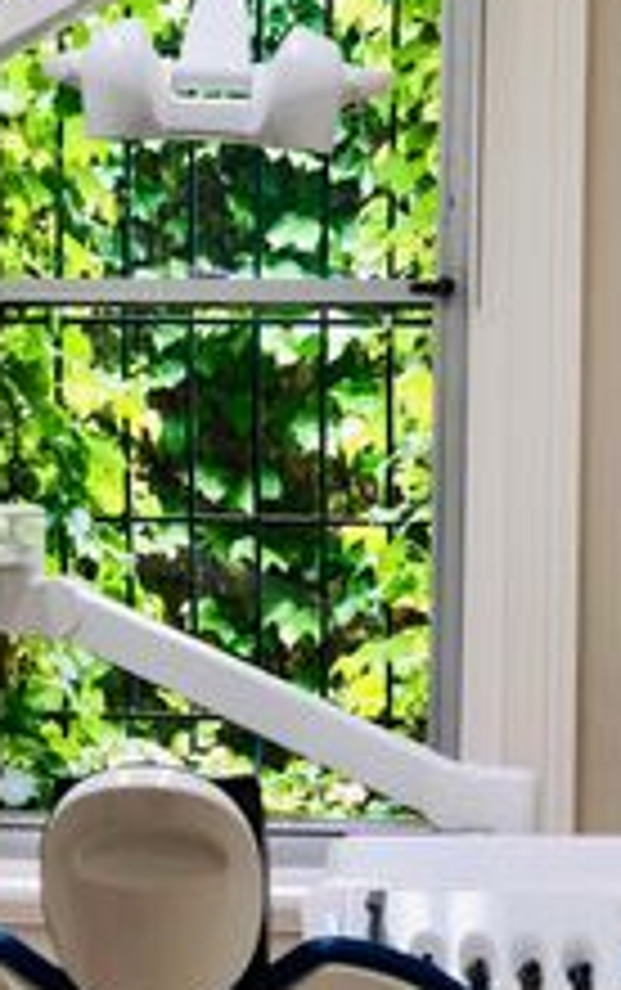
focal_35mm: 100
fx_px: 2701
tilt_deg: +1.2
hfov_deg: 13.1
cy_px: 536
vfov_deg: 20.8
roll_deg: -0.7
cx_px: 153
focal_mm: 6
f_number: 2.4
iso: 32
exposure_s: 1/50
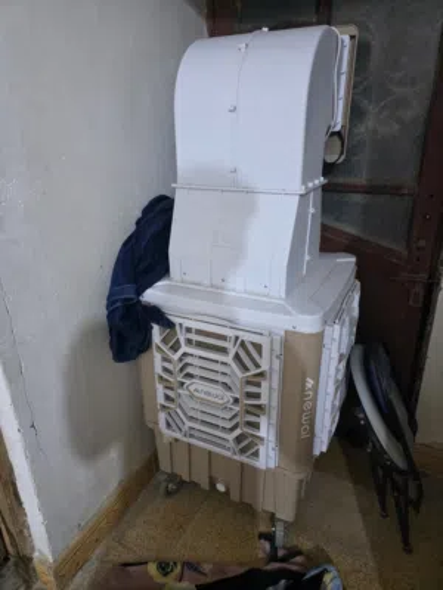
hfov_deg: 58.9
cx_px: 222
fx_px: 392
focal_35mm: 23
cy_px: 295
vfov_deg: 73.9
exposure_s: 1/100
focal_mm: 6.3
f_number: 1.7
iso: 1000
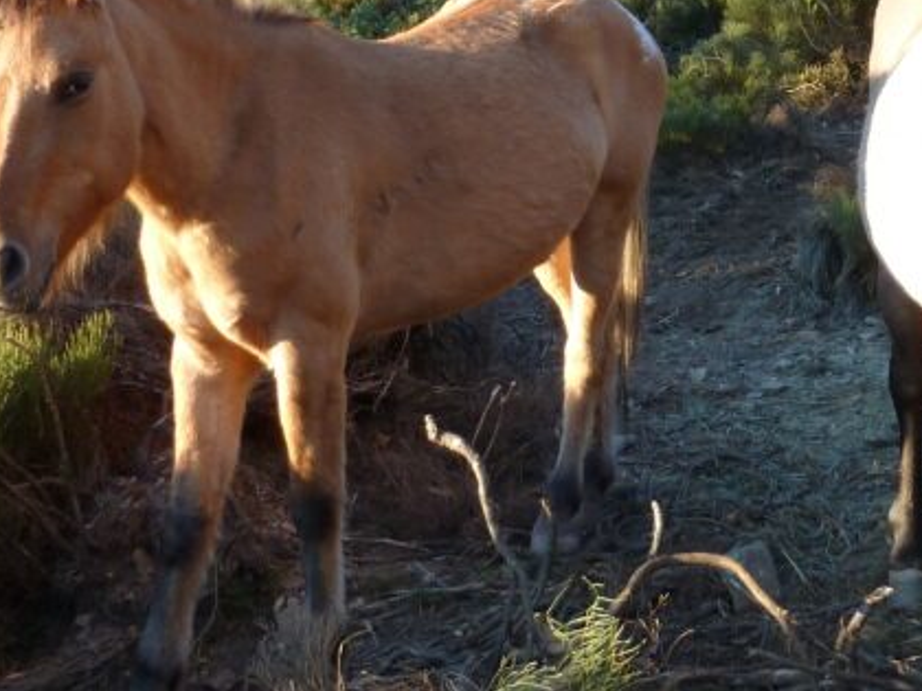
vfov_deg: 23.5
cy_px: 97
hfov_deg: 31.5
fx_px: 1625
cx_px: 586
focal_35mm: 61
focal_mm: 4.1
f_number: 3.3
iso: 80
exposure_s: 1/100
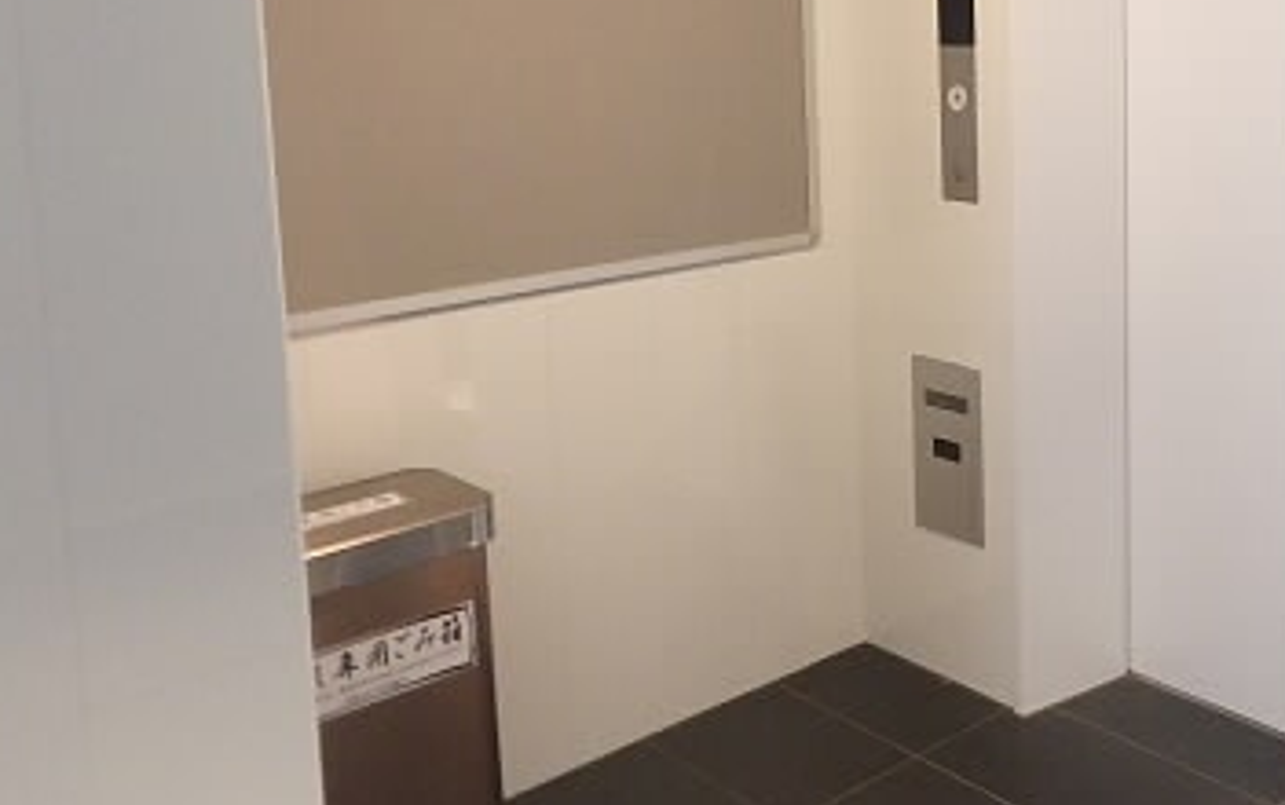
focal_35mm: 38
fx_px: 1332
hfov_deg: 47.7
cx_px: 1087
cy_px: 179
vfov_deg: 32.8
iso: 800
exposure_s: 1/30
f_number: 3.5
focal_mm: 3.7
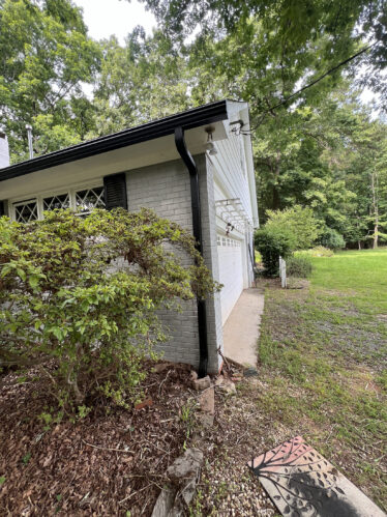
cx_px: 194
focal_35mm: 13
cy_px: 258
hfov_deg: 89.9
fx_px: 194
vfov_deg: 106.2
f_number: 1.8
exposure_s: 1/99
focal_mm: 1.57
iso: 32
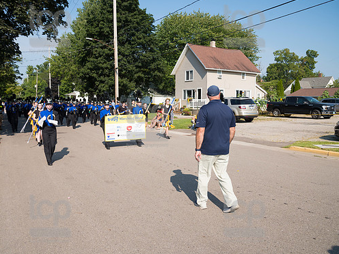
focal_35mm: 27
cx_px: 148
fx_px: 264
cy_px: 123
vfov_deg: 51.3
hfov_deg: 65.1
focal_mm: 24
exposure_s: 1/800
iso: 320
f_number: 6.3
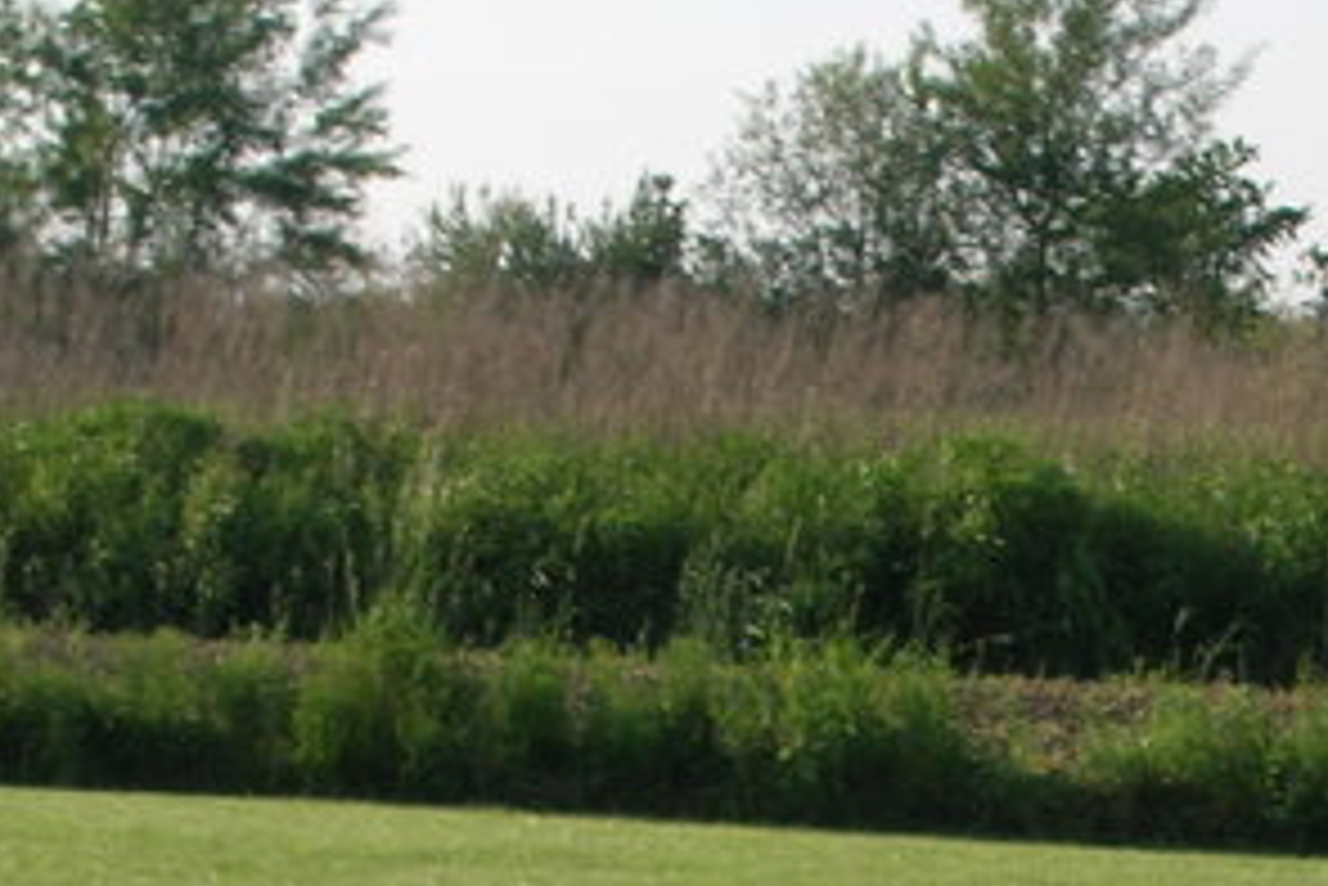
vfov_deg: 7.3
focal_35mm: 186
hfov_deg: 11.0
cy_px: 1052
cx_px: 1152
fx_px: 6864
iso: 50
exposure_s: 1/157
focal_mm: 11
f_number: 6.4
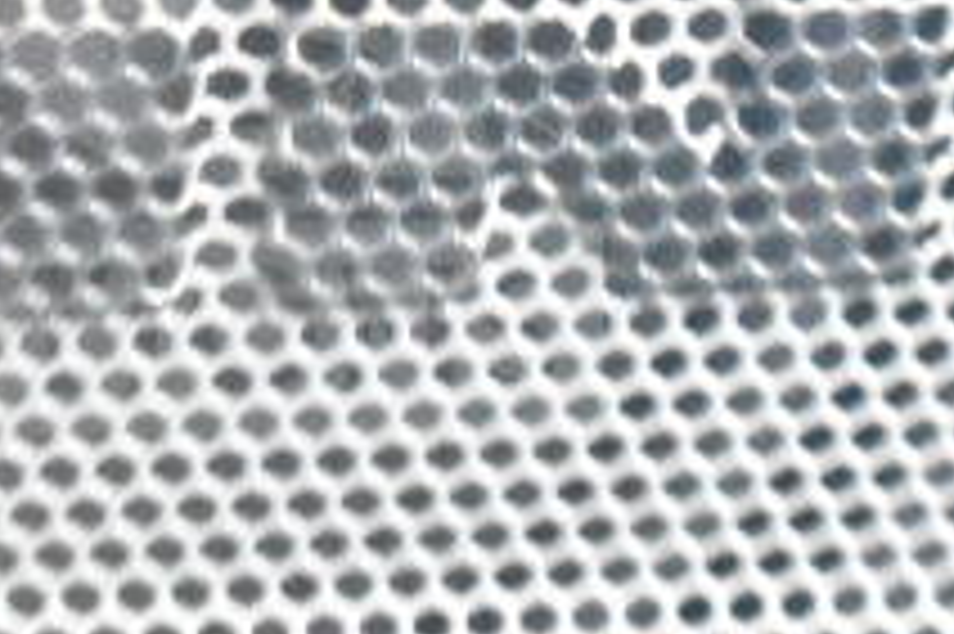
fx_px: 6287
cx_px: 94
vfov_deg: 5.8
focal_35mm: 237
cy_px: 79
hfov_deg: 8.6
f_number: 5.6
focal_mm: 55
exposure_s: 1/100
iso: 25600
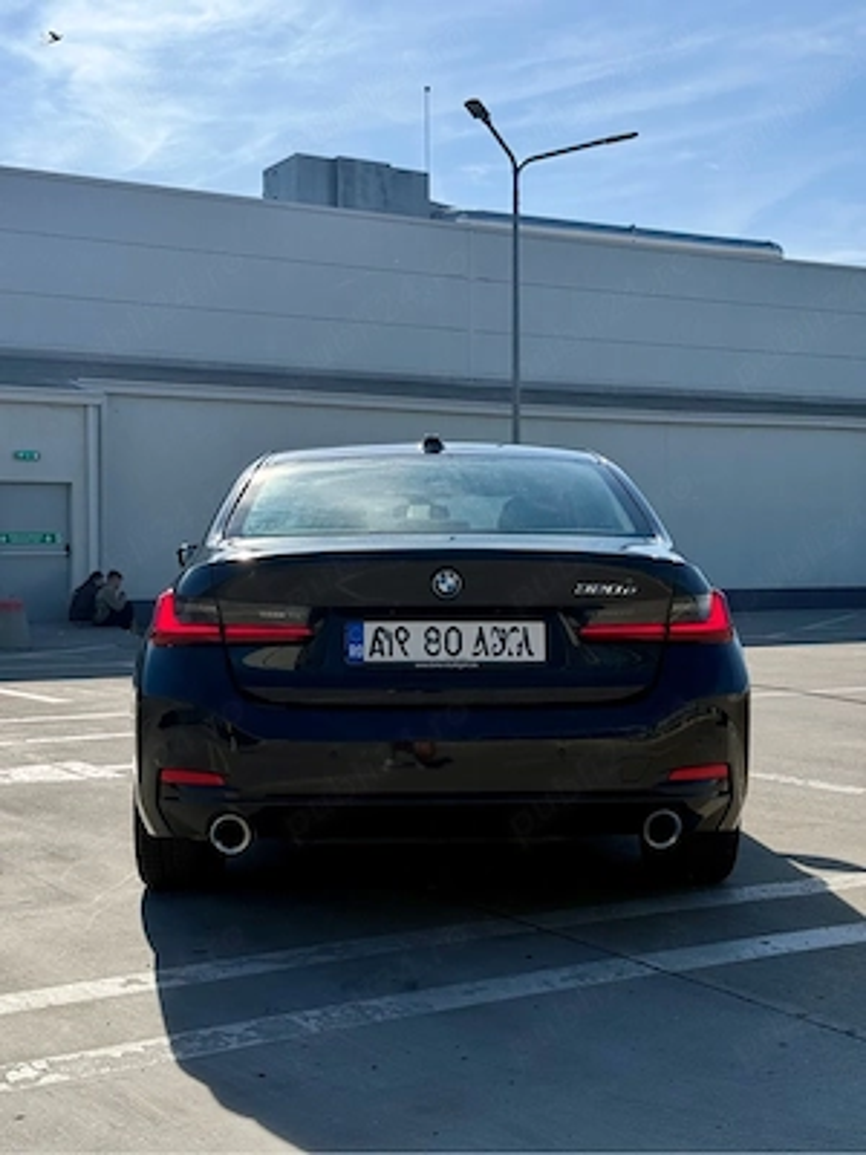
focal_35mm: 48
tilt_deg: +0.6
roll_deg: +0.3
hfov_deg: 30.3
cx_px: 433
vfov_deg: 39.7
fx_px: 1601
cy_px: 578
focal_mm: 6.76
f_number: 1.78
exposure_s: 1/4587
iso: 100
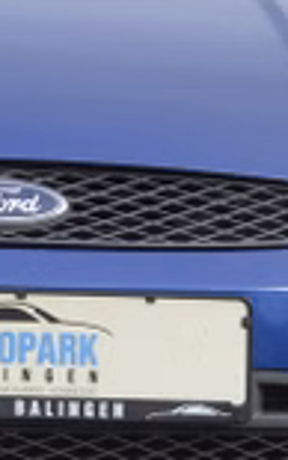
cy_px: 255
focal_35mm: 520
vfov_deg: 4.0
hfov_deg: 2.5
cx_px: -407
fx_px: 6524
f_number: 6.3
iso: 100
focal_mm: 66
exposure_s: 1/160
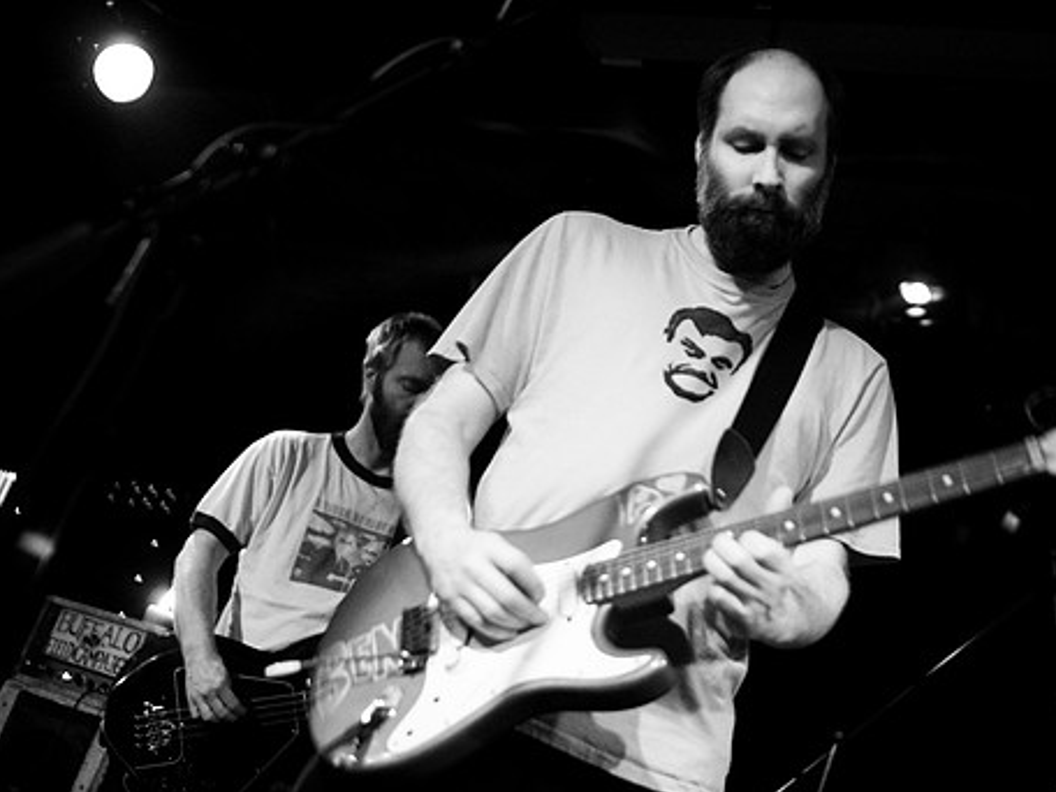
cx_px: 665
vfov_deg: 26.6
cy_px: 390
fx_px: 1678
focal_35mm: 55
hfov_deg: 34.7
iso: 1000
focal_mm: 30
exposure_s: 1/50
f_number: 2
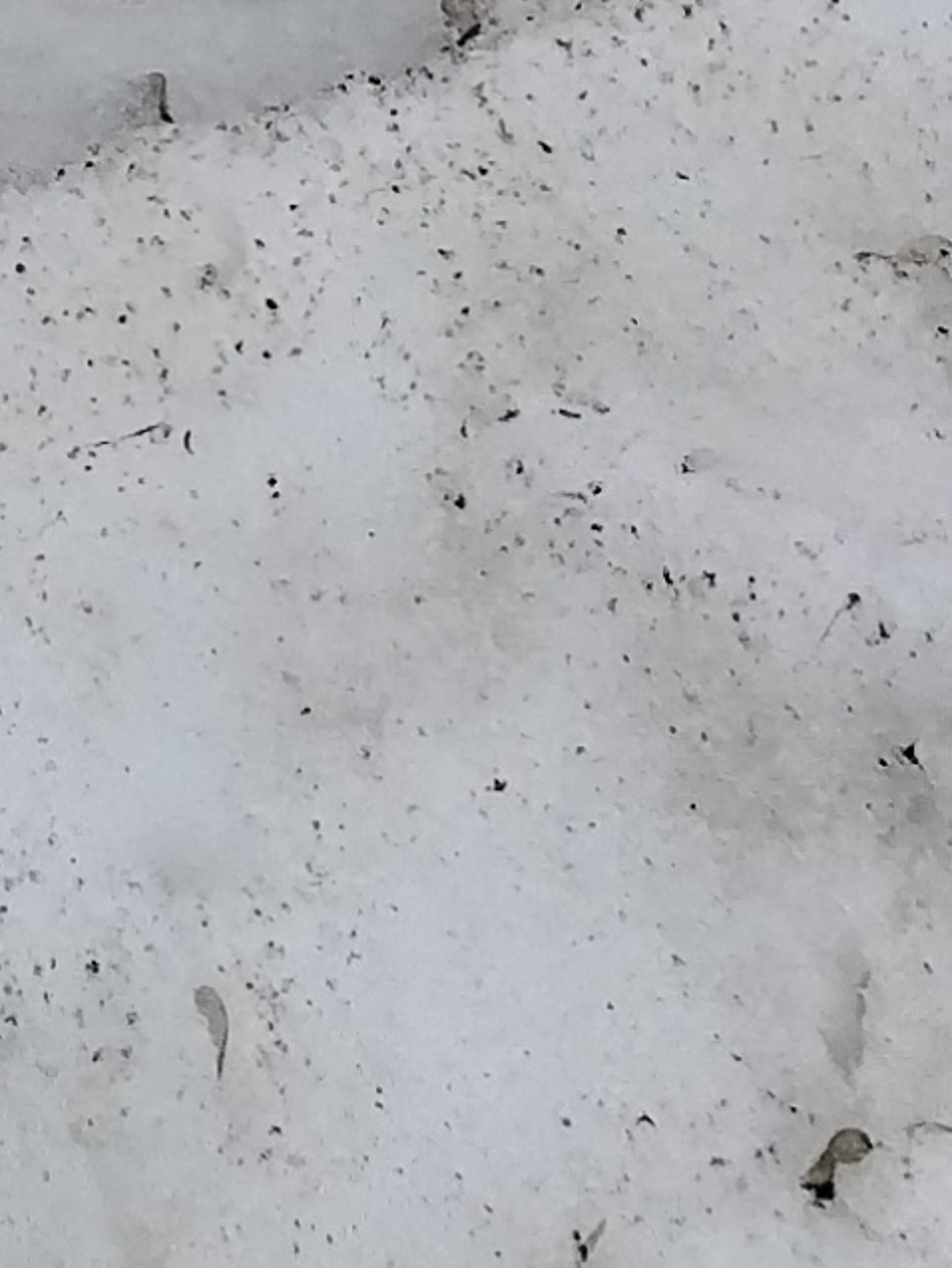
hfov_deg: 7.4
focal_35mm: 188
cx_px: -1295
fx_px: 6891
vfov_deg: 8.8
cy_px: -2436
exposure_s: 1/640
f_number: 1.8
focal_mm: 4.75
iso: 100
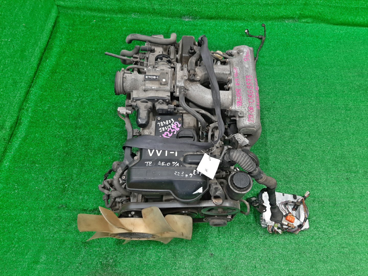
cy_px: 138
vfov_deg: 53.1
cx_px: 184
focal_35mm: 26
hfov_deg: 67.3
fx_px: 276
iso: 109
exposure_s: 1/50
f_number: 1.7
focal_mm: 3.93
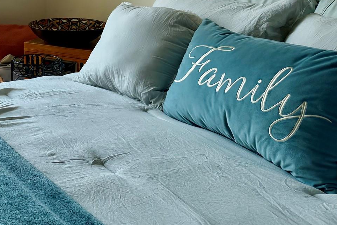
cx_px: 1
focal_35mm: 53
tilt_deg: -9.3
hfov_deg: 34.2
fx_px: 496
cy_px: 20
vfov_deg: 24.7
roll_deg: -0.4
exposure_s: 1/1553
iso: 100
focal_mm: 6.76
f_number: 1.78
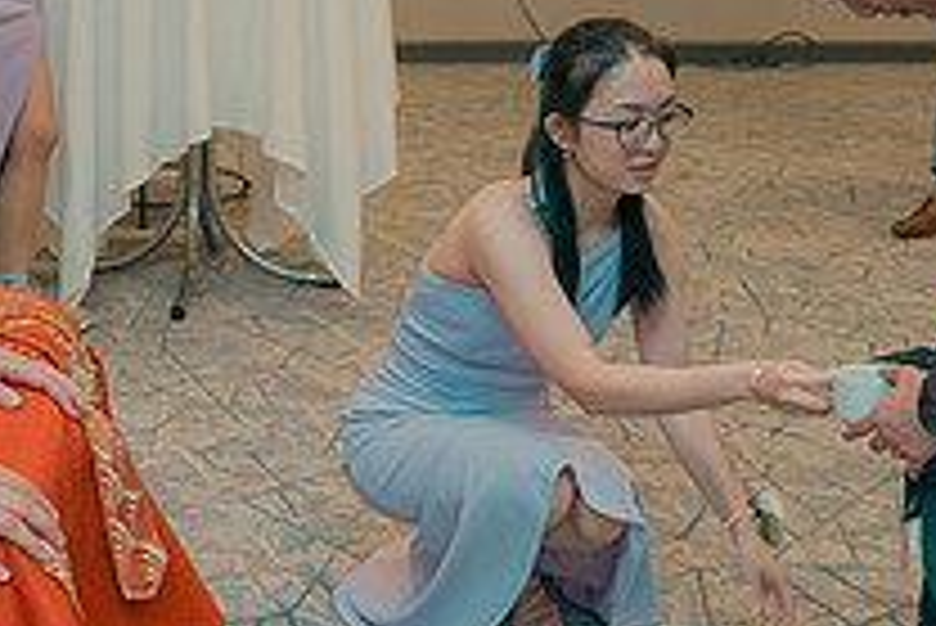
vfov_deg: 20.3
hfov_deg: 29.8
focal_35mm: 67
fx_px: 1743
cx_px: 292
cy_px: 281
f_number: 3.5
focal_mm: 24
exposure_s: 1/160
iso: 2500
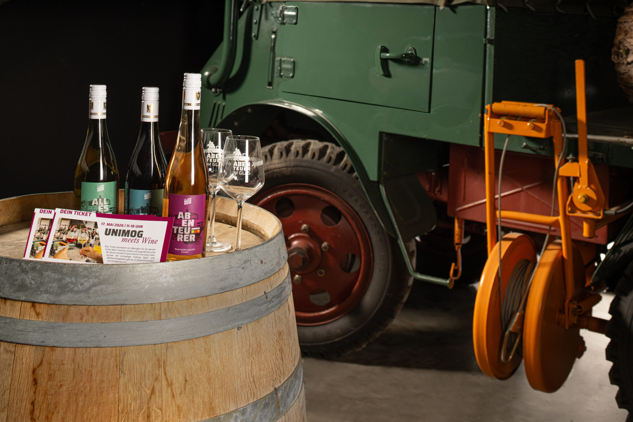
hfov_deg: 43.6
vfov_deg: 29.9
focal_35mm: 45
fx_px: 791
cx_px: 316
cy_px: 211
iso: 500
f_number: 8
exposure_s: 1/250
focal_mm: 45
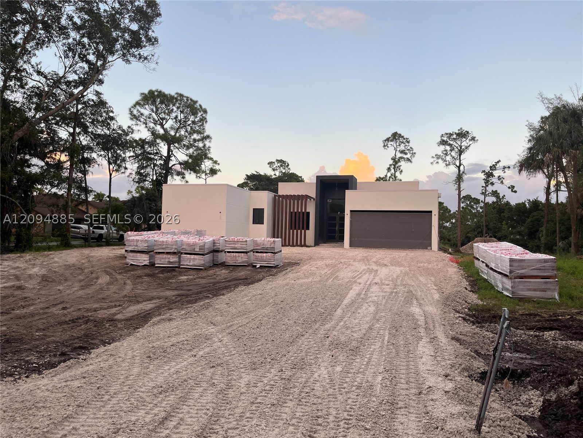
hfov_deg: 67.3
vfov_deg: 53.1
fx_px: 438
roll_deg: -2.1
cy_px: 219
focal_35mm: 26
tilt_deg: +3.7
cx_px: 292
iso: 40
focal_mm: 5.1
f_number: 1.6
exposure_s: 1/261
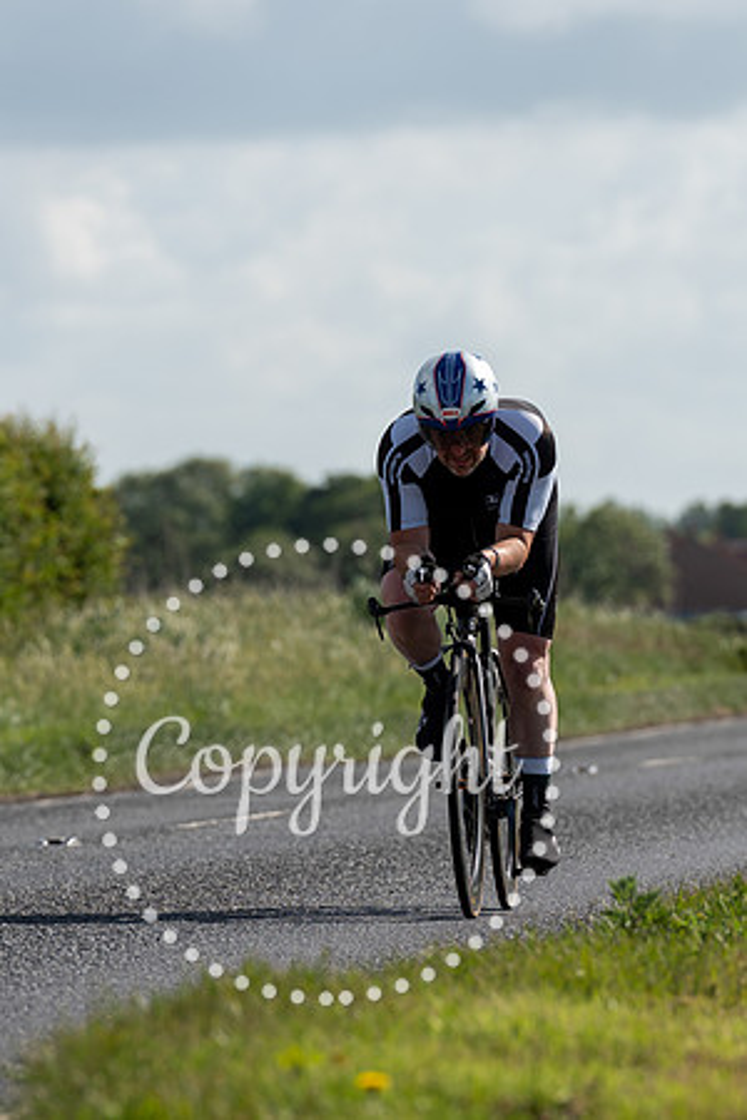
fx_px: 10967
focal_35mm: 352
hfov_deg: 3.9
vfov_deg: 5.8
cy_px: 634
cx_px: 470
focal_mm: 200
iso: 125
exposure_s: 1/1000
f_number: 5
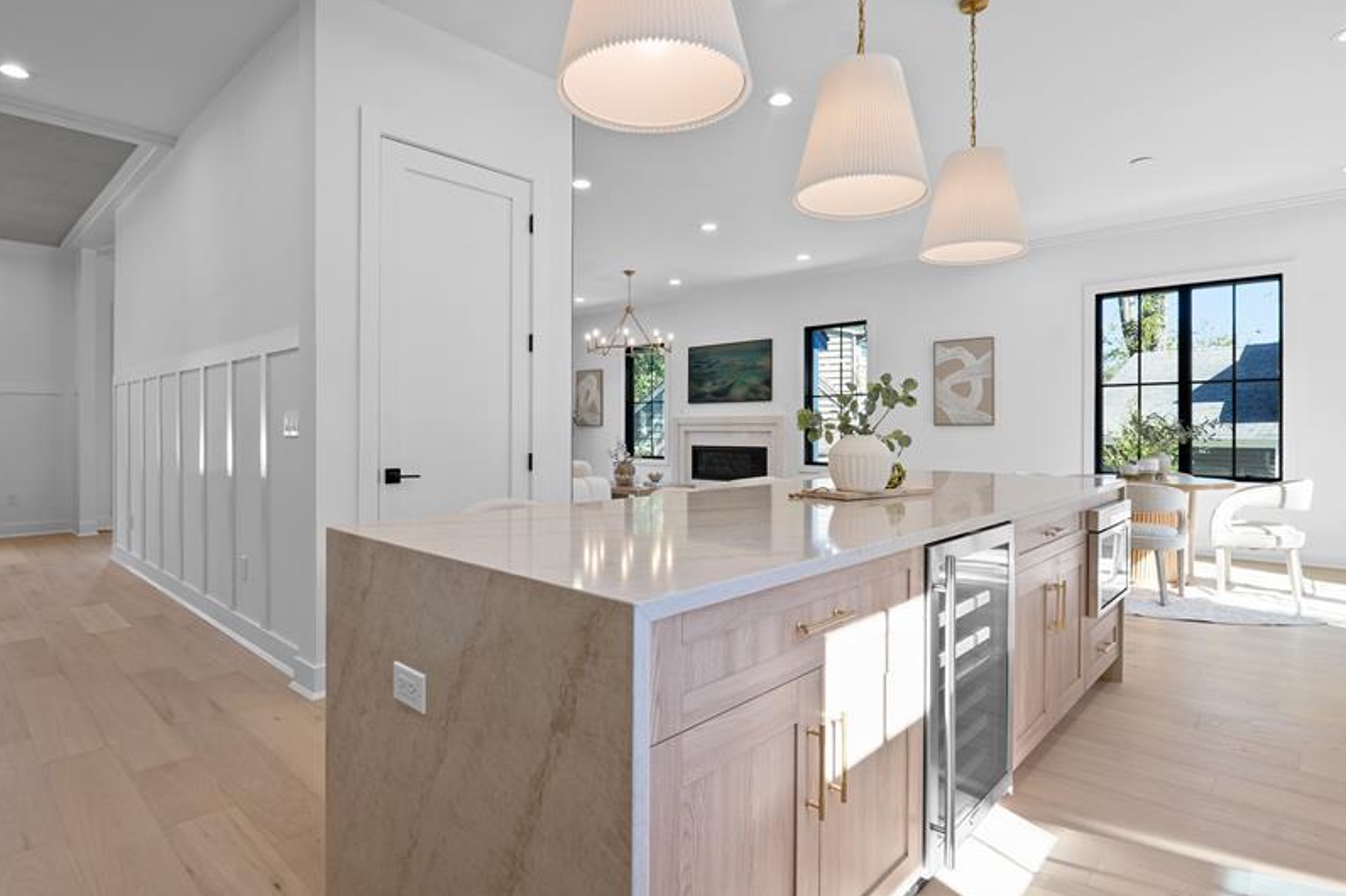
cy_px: 448
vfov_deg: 67.3
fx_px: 673
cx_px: 665
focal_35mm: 18
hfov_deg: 90.0
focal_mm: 14
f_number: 8
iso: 125
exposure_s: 1/8
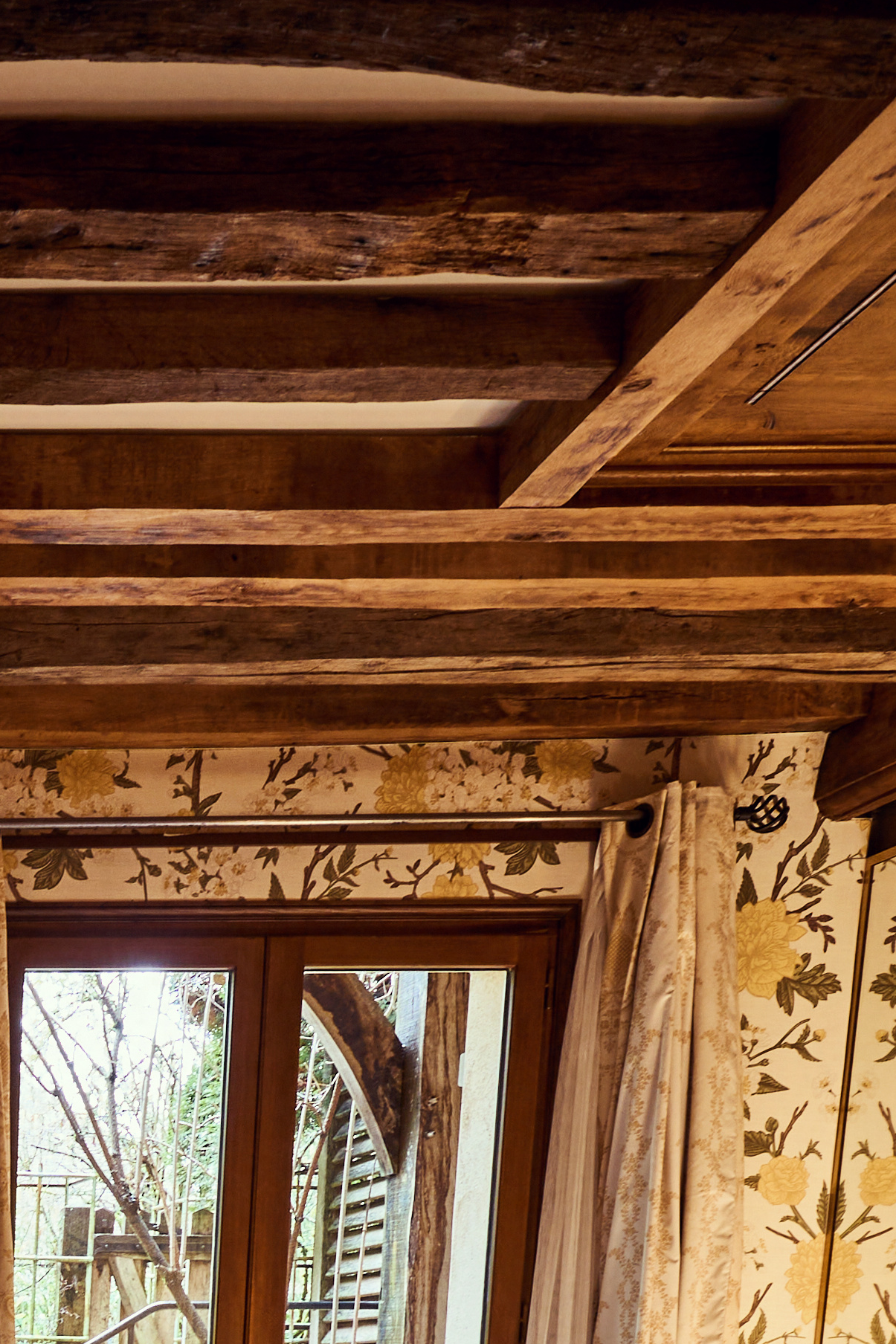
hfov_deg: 24.4
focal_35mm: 46
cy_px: 1661
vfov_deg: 33.6
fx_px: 1718
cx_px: -357
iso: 200
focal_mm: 12
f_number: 7.1
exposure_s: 1/1.25
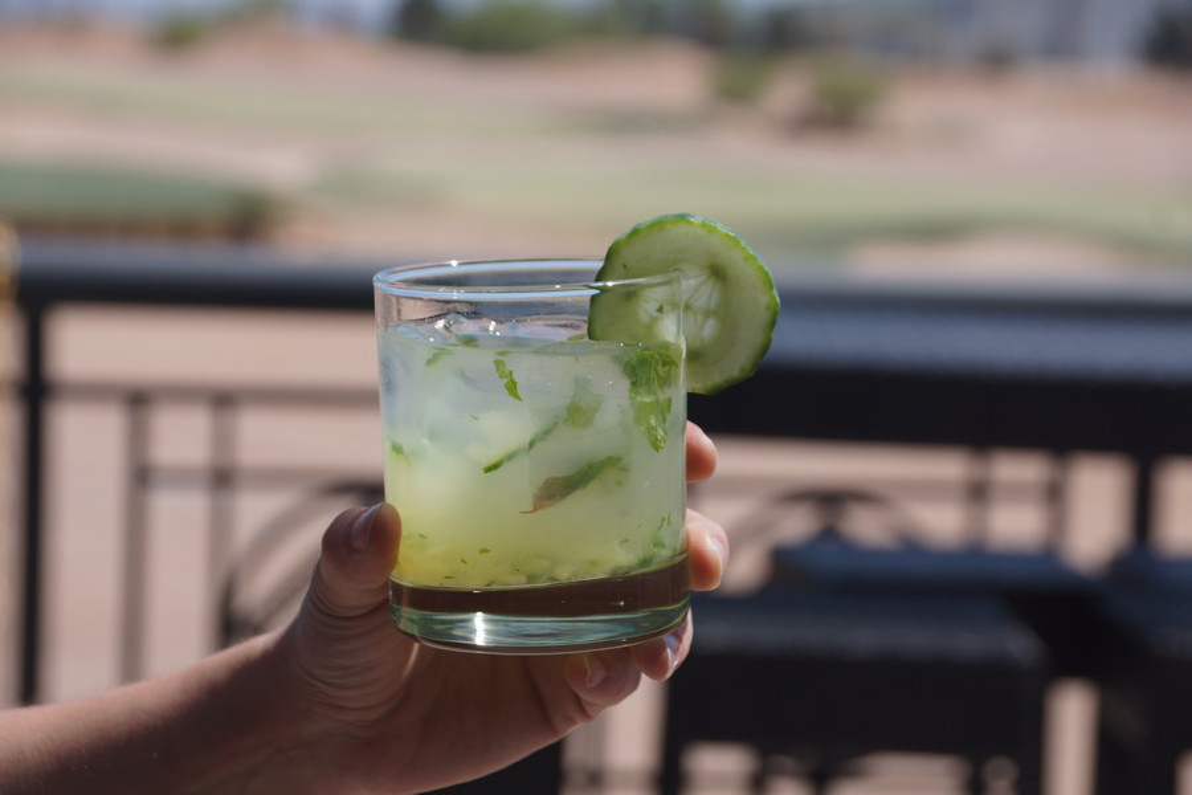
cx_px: 596
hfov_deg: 18.2
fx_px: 3725
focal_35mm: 112
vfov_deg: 12.2
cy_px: 398
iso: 100
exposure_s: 1/200
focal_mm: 75
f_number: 6.3
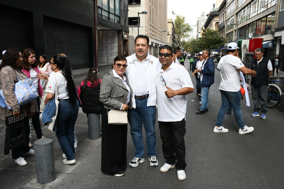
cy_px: 94
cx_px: 142
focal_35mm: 30
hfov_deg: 61.9
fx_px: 237
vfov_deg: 43.6
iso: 160
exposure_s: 1/100
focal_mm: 20
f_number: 7.1
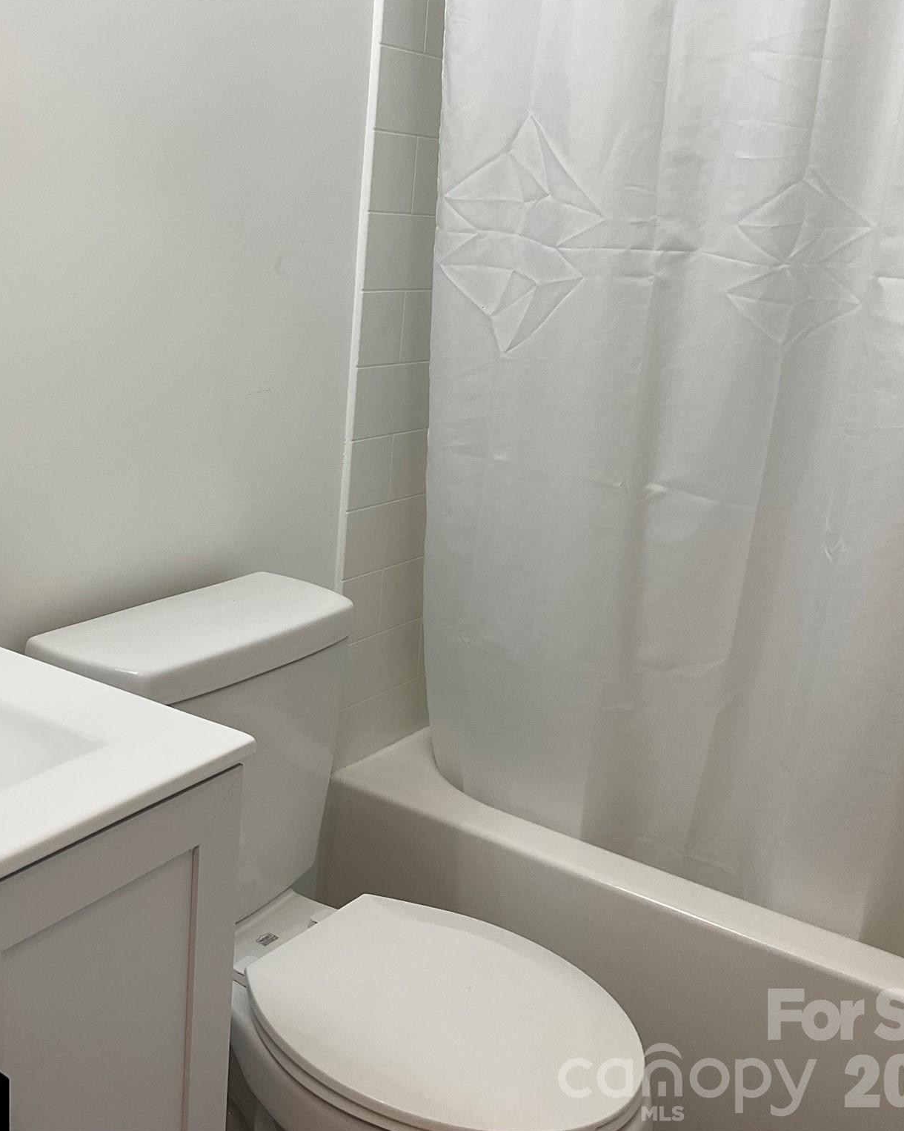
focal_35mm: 38
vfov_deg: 47.9
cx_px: 245
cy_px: 565
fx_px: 1271
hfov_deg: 38.3
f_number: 1.8
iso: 50
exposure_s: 1/60
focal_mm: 3
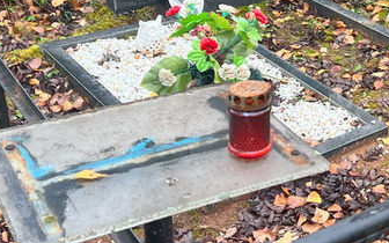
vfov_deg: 15.4
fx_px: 891
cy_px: 22
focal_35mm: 84
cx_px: 391
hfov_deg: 23.6
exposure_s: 1/121
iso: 32
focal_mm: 5.7
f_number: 1.5
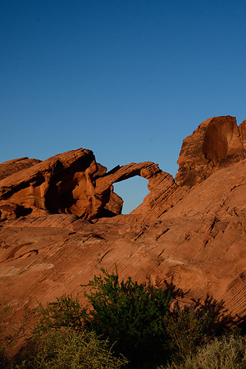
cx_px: 123
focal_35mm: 66
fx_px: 676
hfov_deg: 20.6
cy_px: 184
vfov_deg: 30.5
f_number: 11
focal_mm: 44
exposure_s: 1/400
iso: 1000
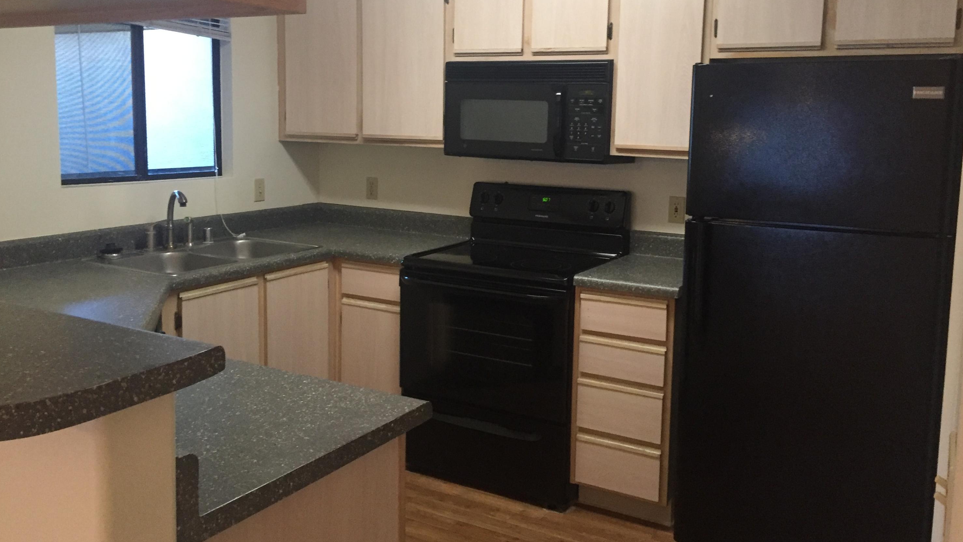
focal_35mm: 32
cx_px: 483
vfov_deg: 36.5
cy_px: 213
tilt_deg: -6.3
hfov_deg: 61.0
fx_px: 817
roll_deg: -2.2
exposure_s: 1/30
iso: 250
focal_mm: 4.15
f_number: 2.2
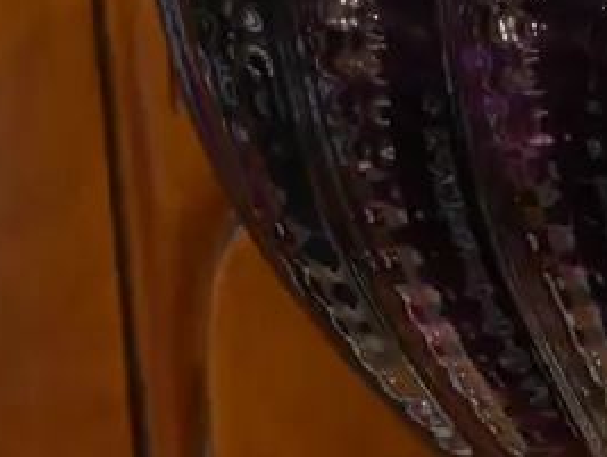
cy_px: 169
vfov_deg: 8.1
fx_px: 3231
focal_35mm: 184
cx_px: 1003
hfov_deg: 10.3
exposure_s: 1/60
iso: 1000
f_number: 5.2
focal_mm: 24
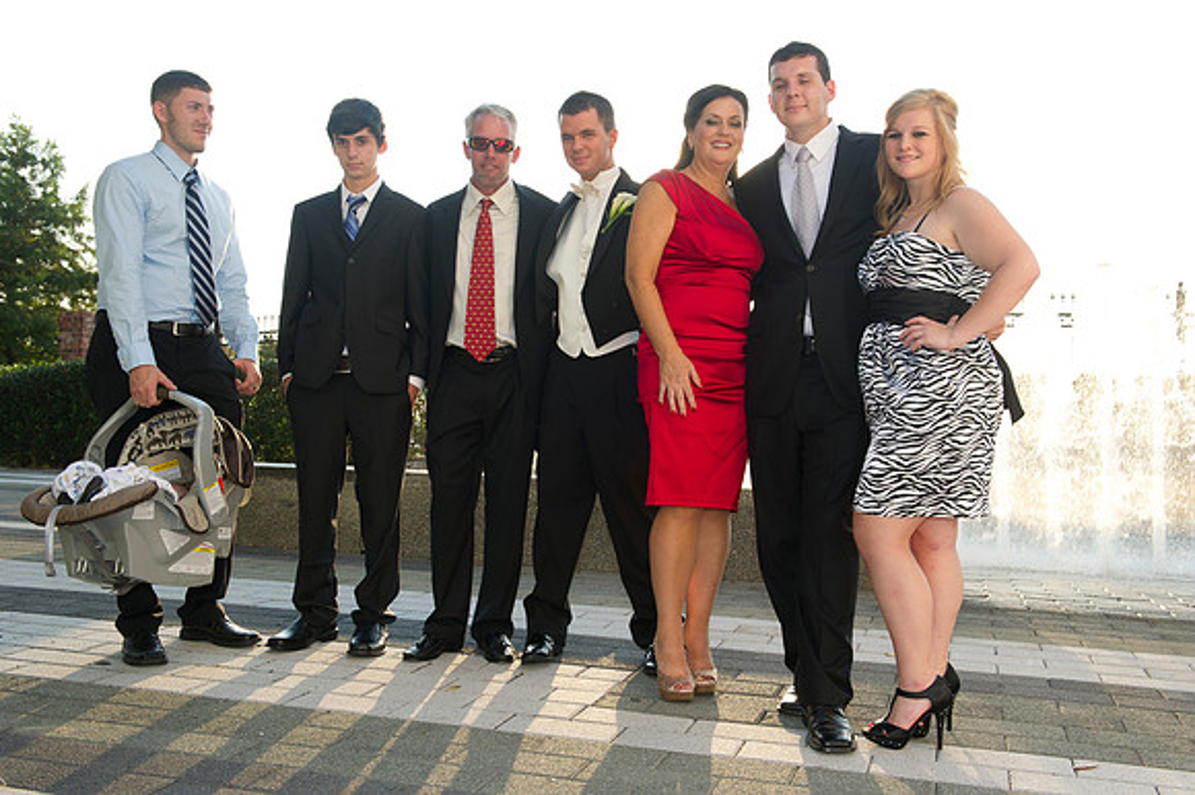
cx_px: 598
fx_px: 1194
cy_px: 398
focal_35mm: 36
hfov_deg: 53.2
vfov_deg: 36.8
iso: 320
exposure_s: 1/200
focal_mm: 36
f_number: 8
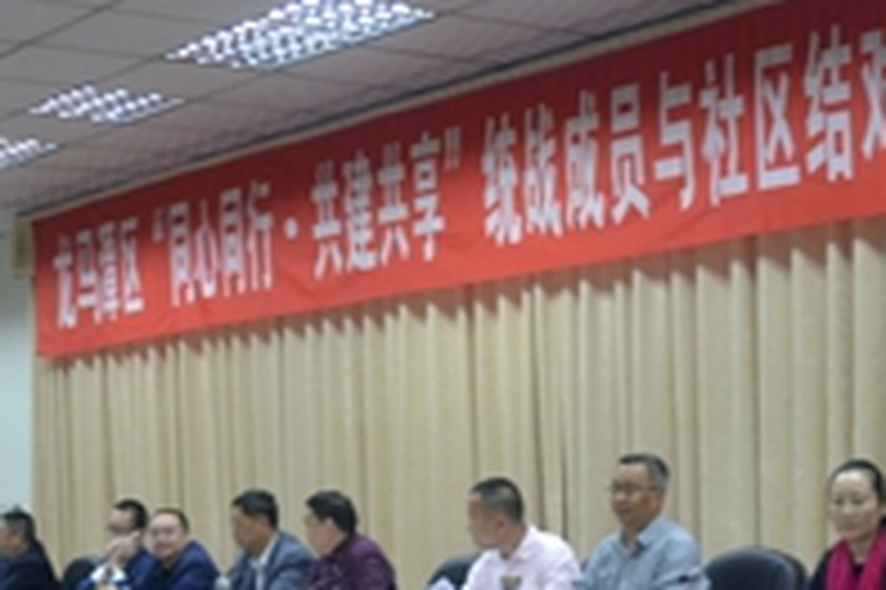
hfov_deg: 26.6
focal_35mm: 76
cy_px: 687
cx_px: 378
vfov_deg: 17.2
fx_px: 1869
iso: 800
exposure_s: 1/40
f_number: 3.8
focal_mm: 20
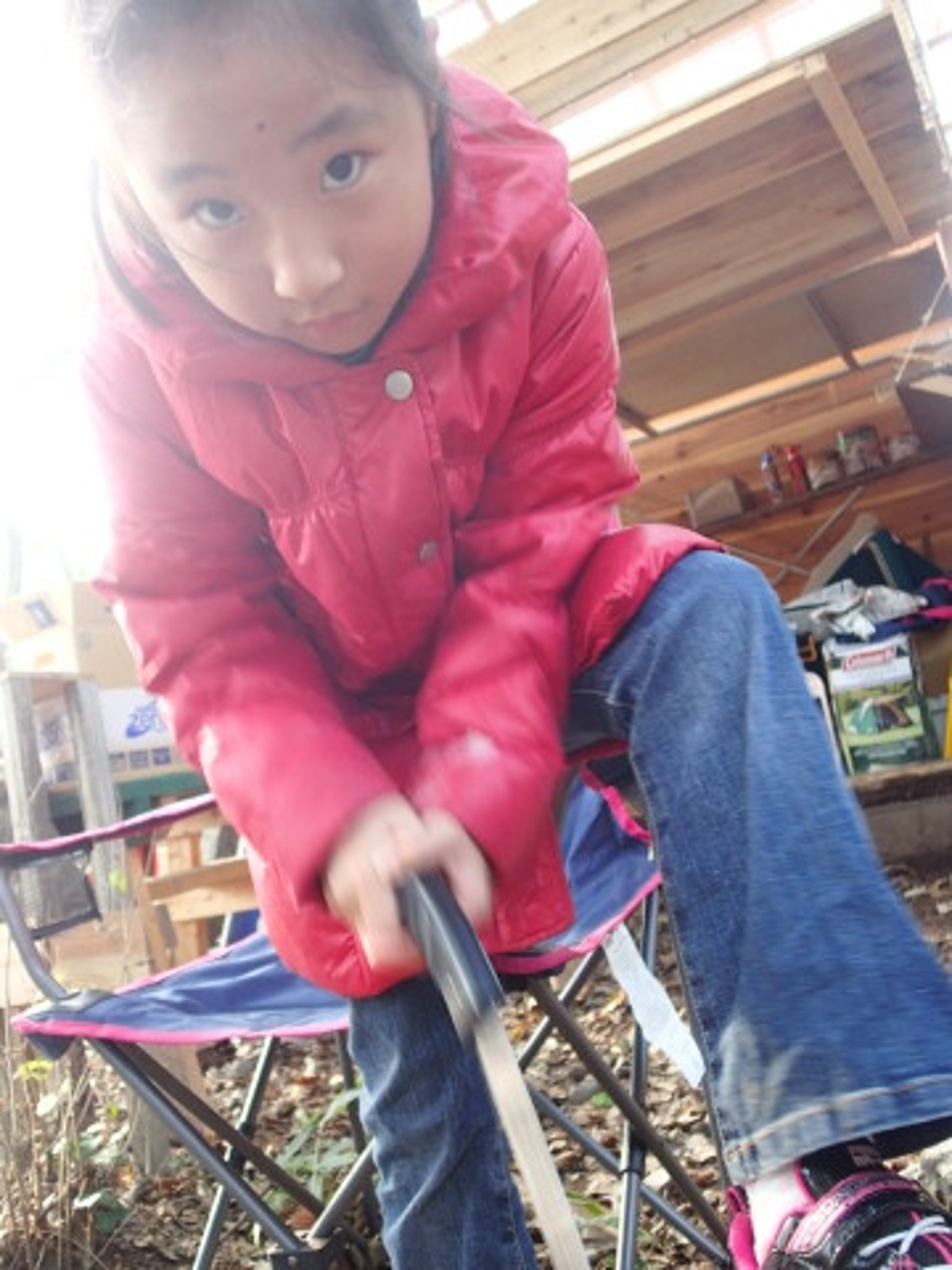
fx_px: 1100
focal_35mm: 30
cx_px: 476
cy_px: 635
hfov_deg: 46.8
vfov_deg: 60.0
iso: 200
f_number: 2.3
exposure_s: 1/40
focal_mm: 5.5
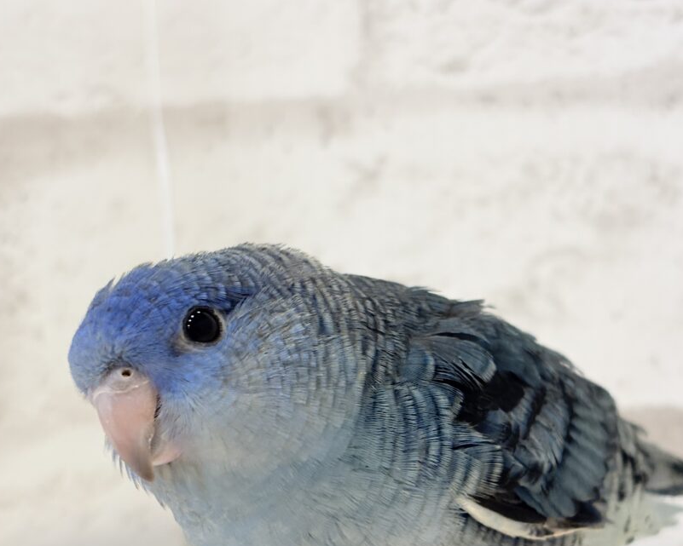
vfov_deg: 20.1
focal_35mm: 76
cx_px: 365
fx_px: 1536
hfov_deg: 25.1
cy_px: 382
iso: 125
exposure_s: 1/100
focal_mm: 5.96
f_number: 1.6
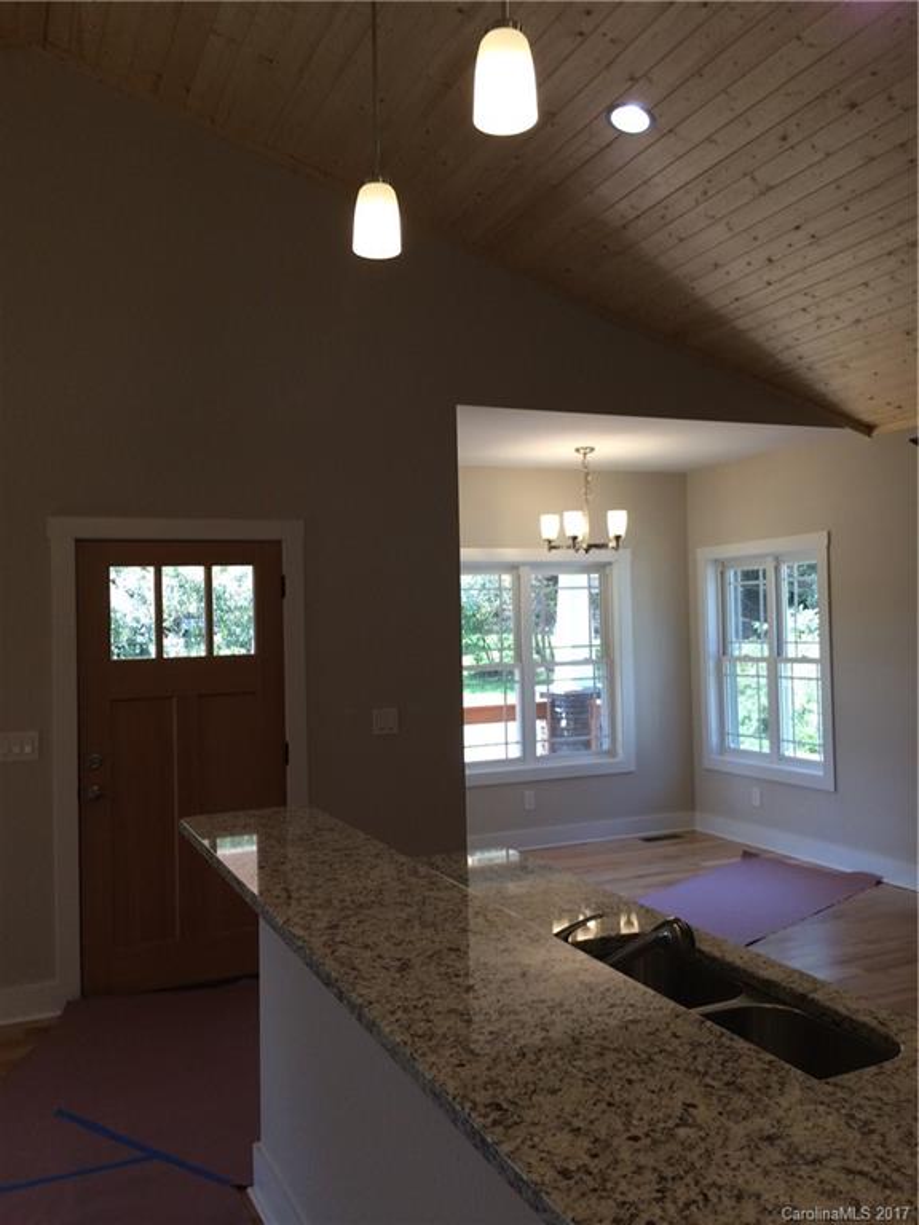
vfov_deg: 61.7
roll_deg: +2.0
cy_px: 612
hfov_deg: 48.2
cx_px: 460
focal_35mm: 29
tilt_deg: -3.0
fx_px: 1027
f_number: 2.2
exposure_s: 1/120
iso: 64
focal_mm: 4.15
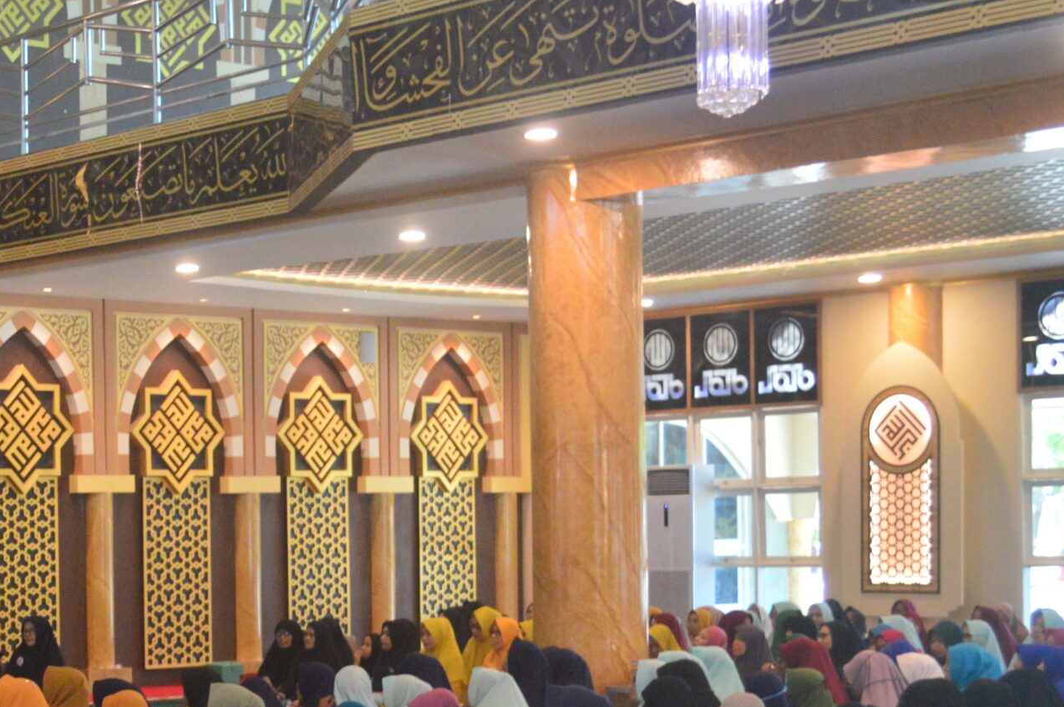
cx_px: -3
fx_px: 2332
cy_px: 620
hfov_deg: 24.5
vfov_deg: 17.0
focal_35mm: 79
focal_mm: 26
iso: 1600
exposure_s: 1/40
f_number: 4.2
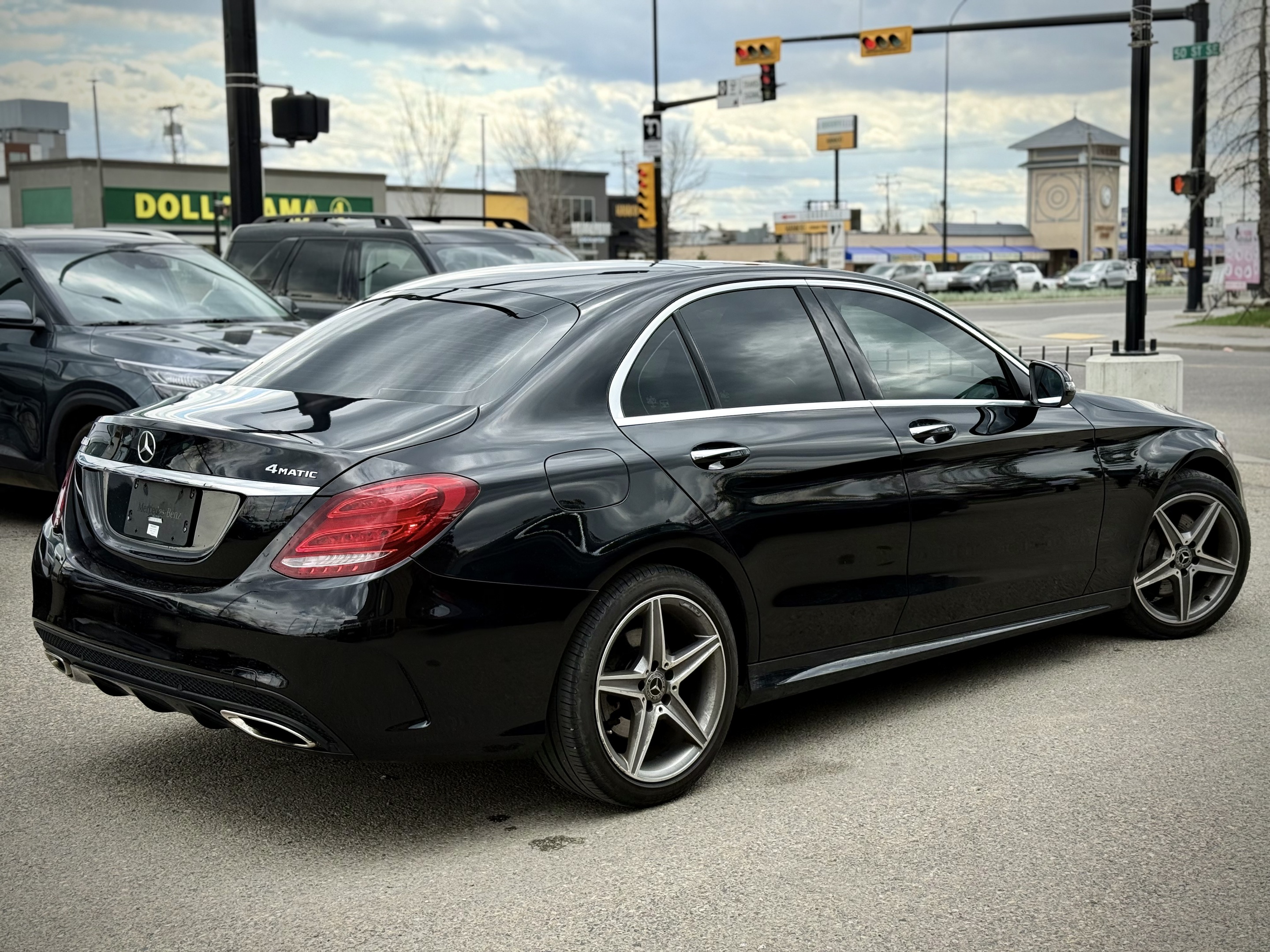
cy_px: 476
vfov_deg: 30.3
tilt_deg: -5.8
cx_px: 635
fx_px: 1761
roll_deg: +1.0
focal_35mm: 48
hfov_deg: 39.7
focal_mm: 6.76
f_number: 1.78
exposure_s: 1/1353
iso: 64
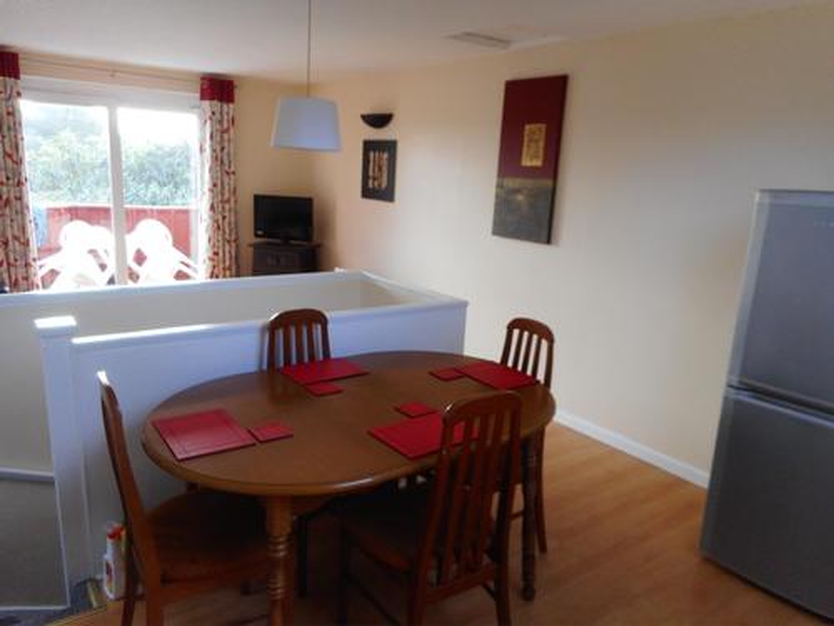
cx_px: 417
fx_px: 602
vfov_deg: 54.9
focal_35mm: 25
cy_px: 313
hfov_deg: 69.4
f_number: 3.7
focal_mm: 4.5
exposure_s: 1/30
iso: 250
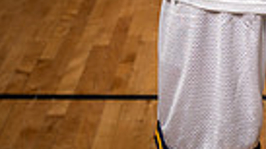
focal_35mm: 172
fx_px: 1213
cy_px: -281
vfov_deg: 6.5
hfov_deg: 12.3
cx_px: 285
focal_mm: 50
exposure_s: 1/250
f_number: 5.6
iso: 125
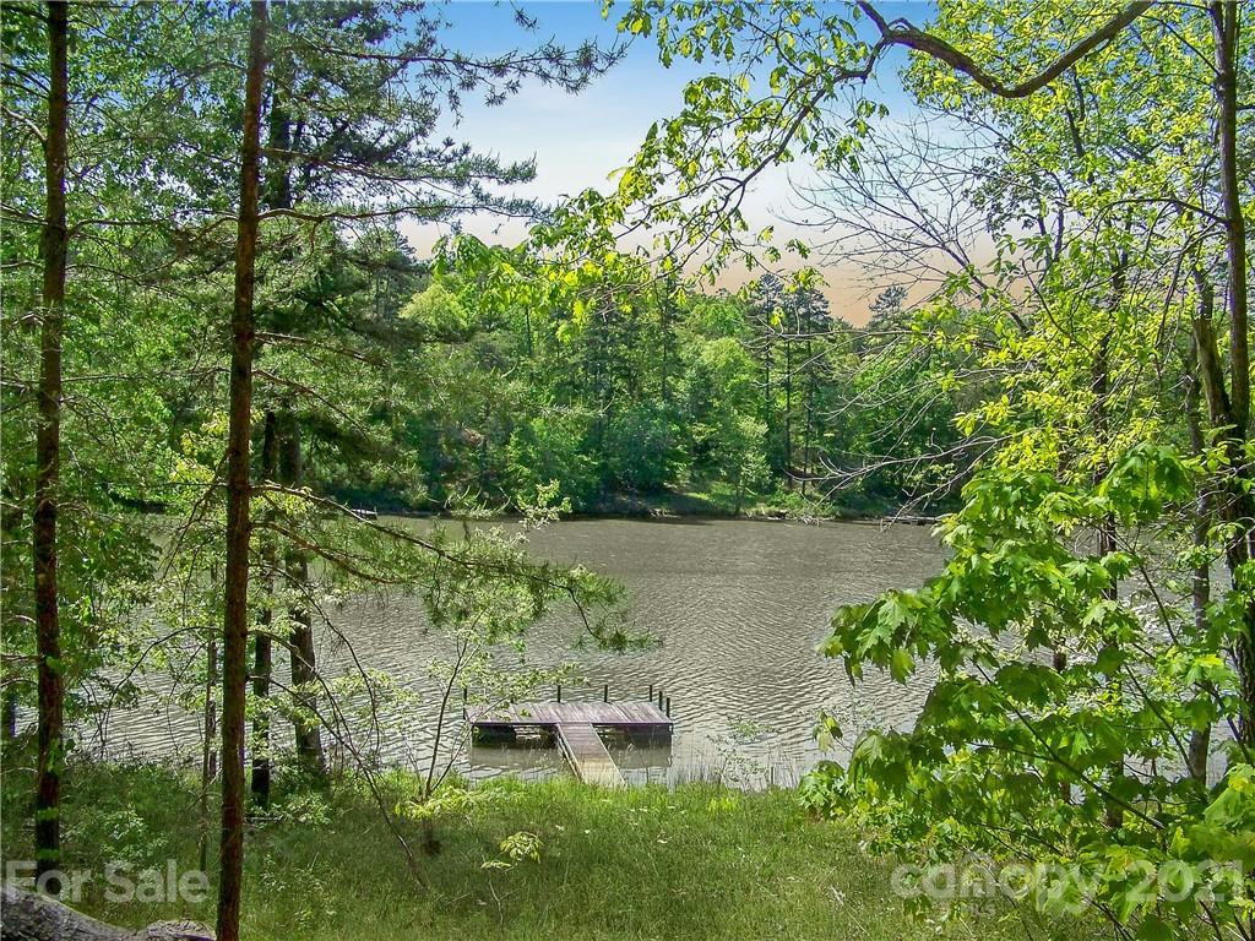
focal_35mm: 36
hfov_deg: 51.4
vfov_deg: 39.7
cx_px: 628
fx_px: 1305
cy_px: 470
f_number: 4
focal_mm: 5.85
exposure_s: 1/640
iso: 200
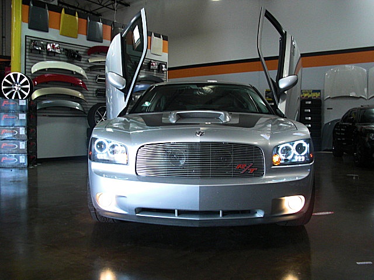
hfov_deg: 51.4
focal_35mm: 36
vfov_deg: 39.7
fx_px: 389
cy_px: 140
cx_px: 187
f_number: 2.8
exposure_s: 1/100
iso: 200
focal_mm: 6.3
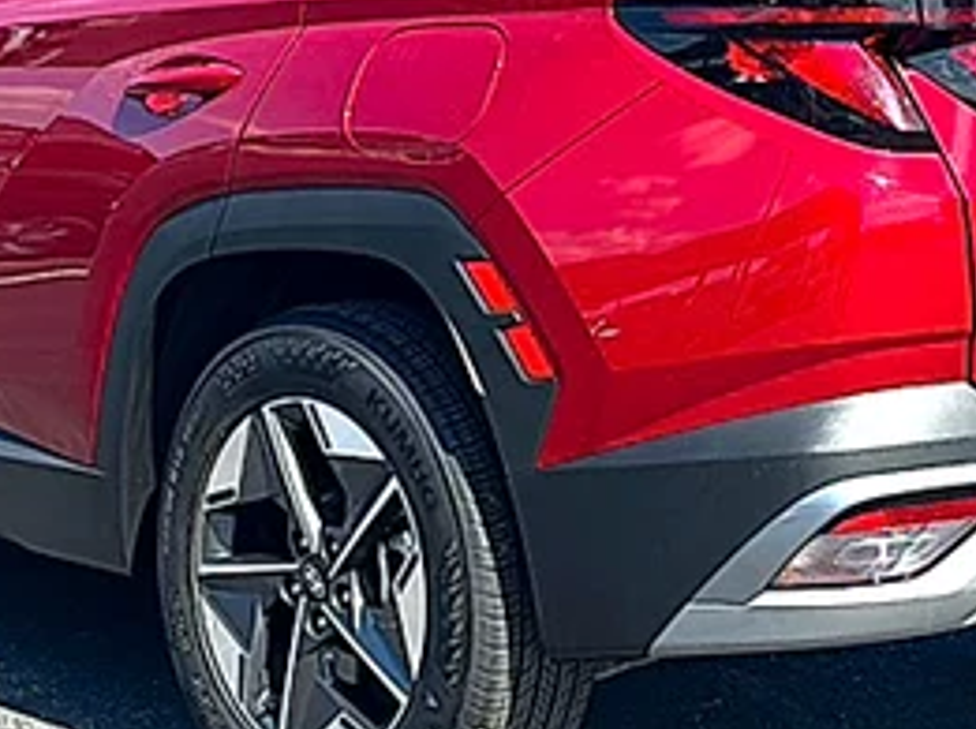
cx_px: 449
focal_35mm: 94
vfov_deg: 15.6
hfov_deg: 20.9
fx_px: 2647
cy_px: 174
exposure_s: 1/2119
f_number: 1.78
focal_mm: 6.86
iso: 80
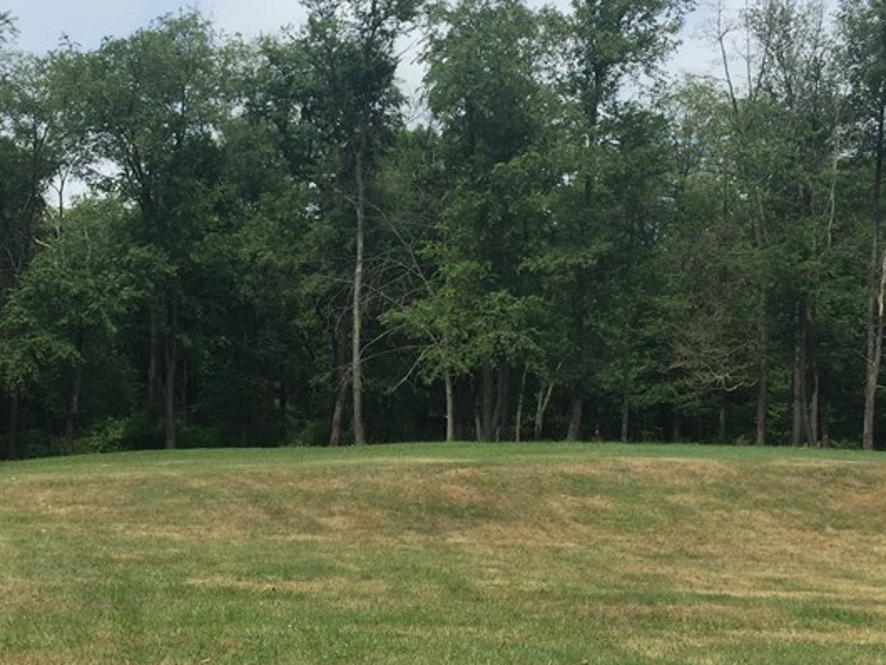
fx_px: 1434
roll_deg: -1.2
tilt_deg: +3.9
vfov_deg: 26.1
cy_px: 363
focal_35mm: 56
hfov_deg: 34.3
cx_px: 451
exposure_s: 1/2326
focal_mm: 4.15
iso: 32
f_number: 2.2
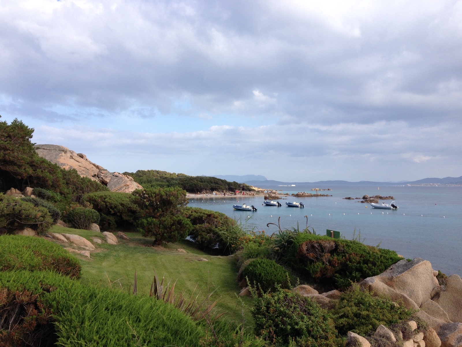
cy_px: 174
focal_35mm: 35
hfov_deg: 52.6
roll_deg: +0.6
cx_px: 231
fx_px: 467
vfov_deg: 40.7
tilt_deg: -1.6
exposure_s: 1/778
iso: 50
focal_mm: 4.28
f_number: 2.4
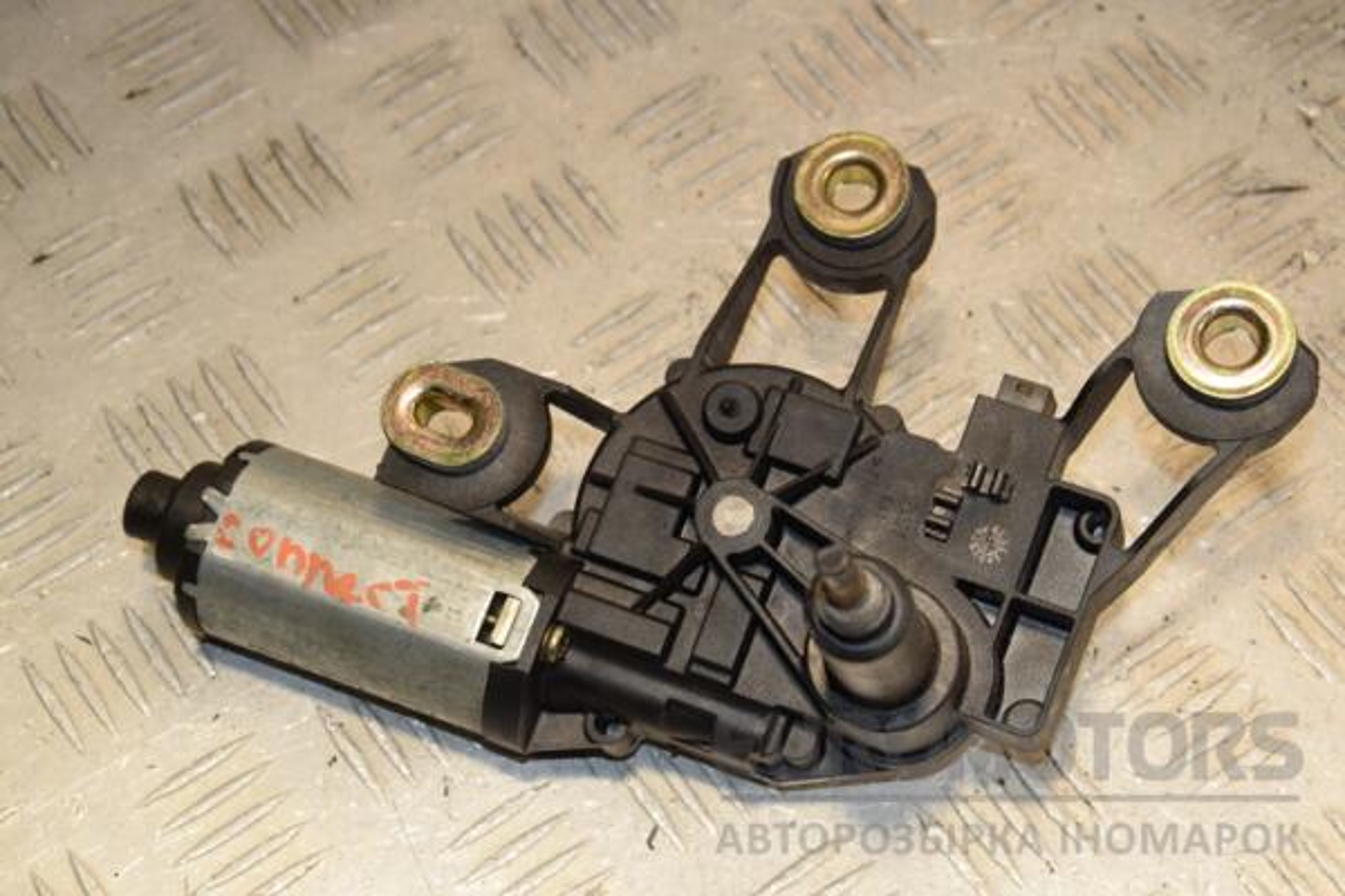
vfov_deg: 17.5
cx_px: 672
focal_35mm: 78
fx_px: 2914
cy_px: 448
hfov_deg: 26.0
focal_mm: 52
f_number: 8
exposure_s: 1/200
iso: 800
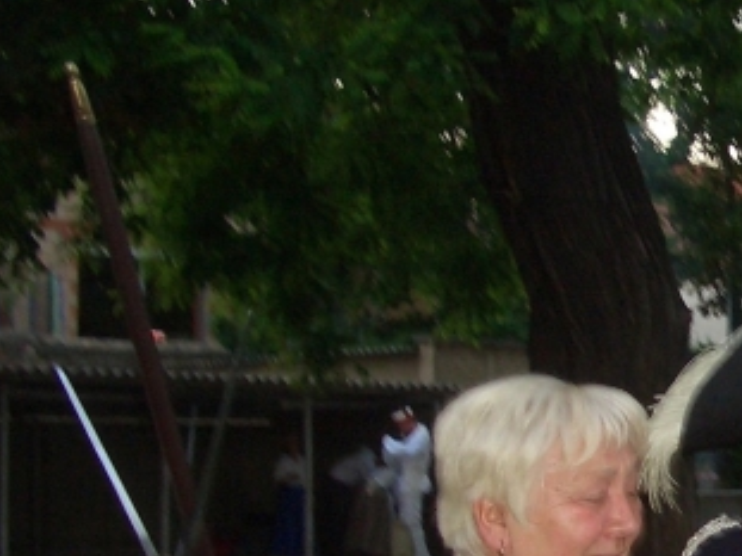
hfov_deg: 20.6
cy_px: 475
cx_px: 849
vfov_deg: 16.2
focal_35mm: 90
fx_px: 1928
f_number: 2.6
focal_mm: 5.8
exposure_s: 1/40
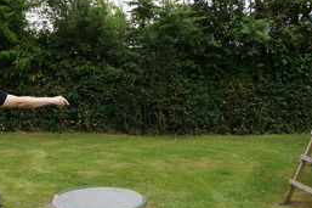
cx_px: 126
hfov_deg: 46.2
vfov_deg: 31.7
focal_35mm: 42
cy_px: 130
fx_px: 364
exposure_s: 1/640
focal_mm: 18
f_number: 4
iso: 100
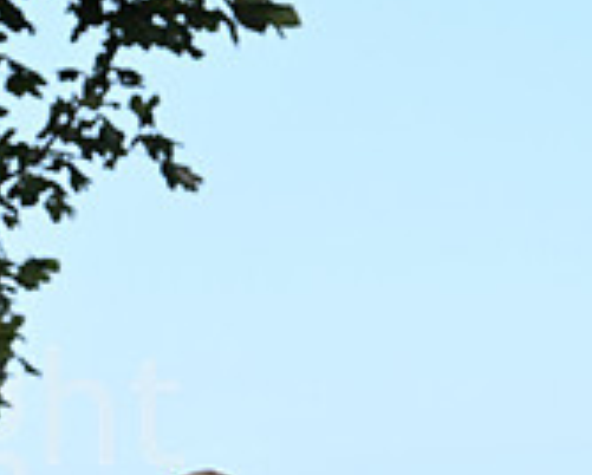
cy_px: 640
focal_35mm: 439
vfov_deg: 3.5
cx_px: -35
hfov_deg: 4.4
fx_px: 7701
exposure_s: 1/3200
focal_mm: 135
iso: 800
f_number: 4.5
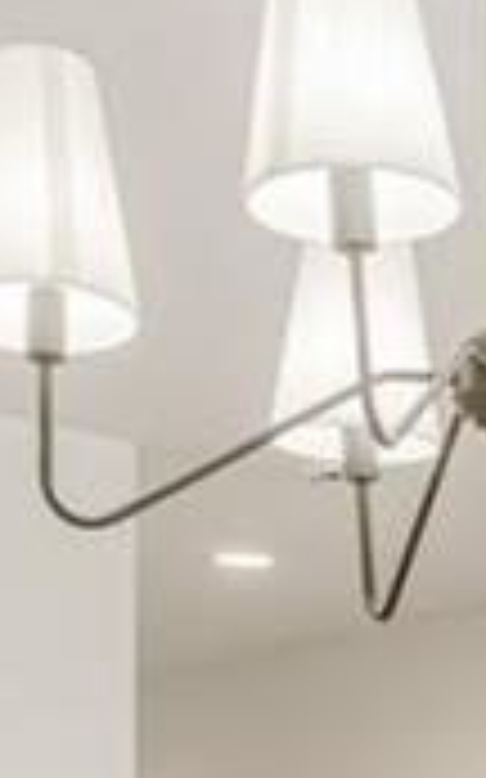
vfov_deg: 13.1
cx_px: 1102
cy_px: 1187
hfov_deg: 8.1
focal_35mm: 151
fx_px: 3203
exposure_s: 1/20
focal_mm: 16
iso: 400
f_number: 8
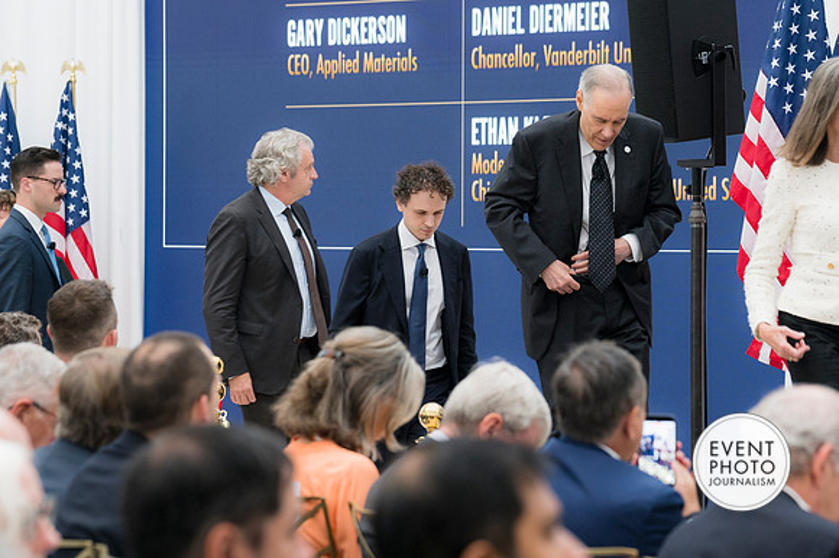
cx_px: 420
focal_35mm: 151
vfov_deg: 9.1
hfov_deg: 13.6
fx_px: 3517
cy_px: 279
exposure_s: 1/160
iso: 450
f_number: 4
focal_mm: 101
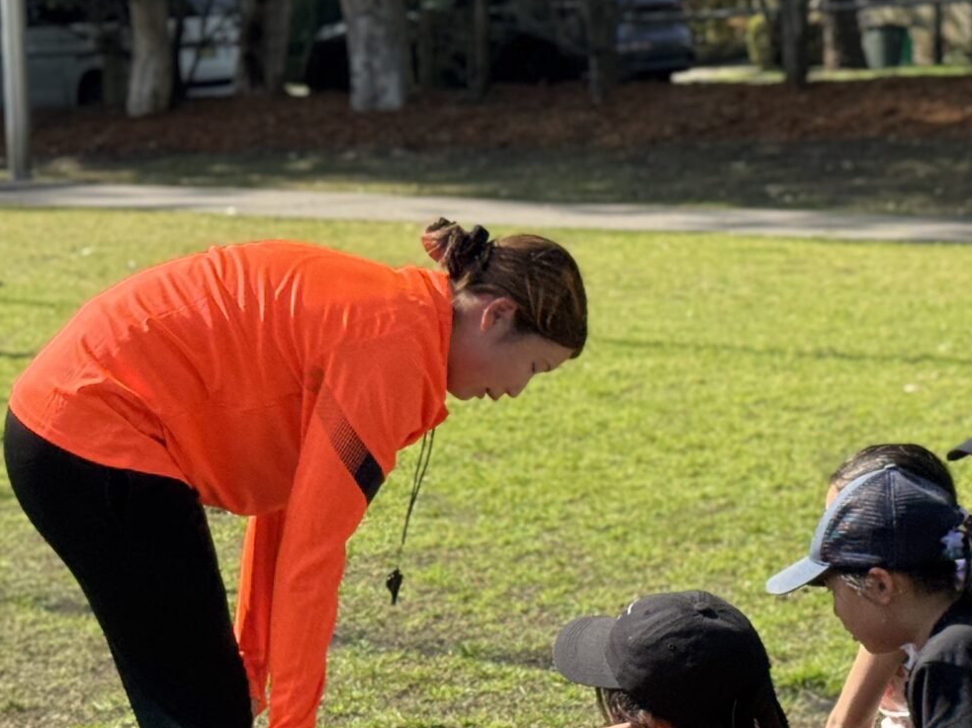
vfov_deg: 11.8
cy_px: 511
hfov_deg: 15.7
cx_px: 733
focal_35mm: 125
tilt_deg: -10.4
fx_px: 3510
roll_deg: -0.9
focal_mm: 6.76
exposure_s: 1/1923
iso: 64
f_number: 1.78
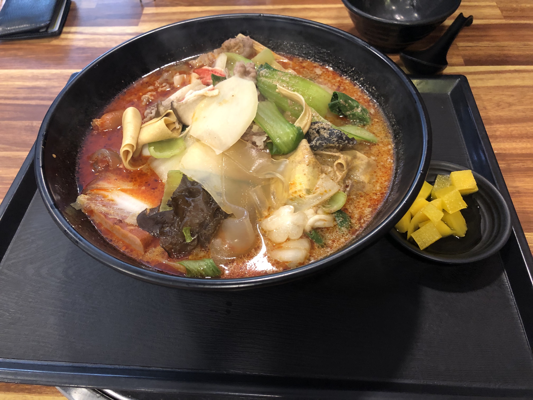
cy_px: 200
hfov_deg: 63.4
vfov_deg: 49.7
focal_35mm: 28
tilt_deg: -52.6
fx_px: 431
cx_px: 266
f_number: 1.8
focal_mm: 3.99
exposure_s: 1/15
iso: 64
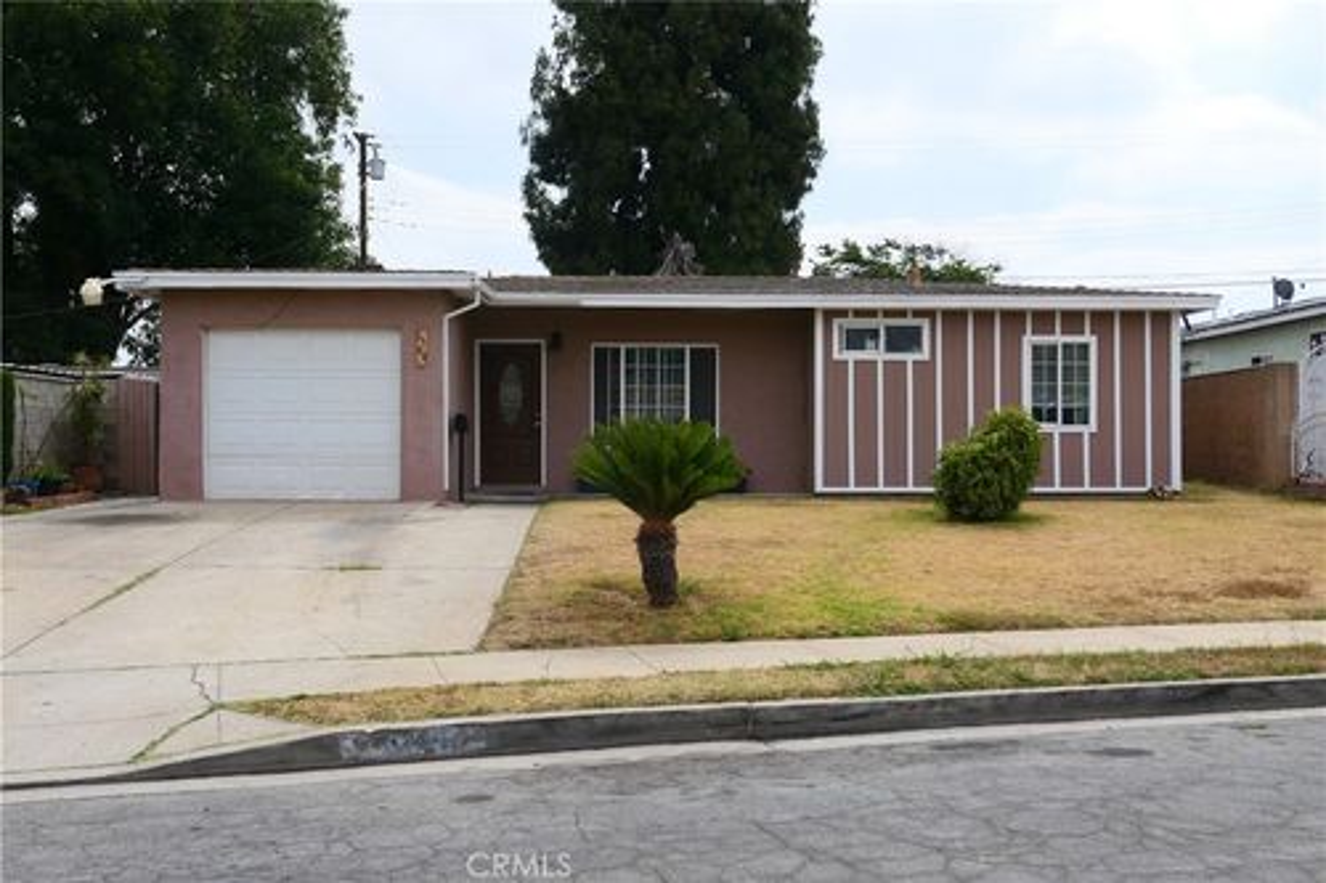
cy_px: 442
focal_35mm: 37
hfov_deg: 51.9
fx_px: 1362
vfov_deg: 35.9
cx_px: 663
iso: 125
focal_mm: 13.5
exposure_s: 1/1600
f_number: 3.5
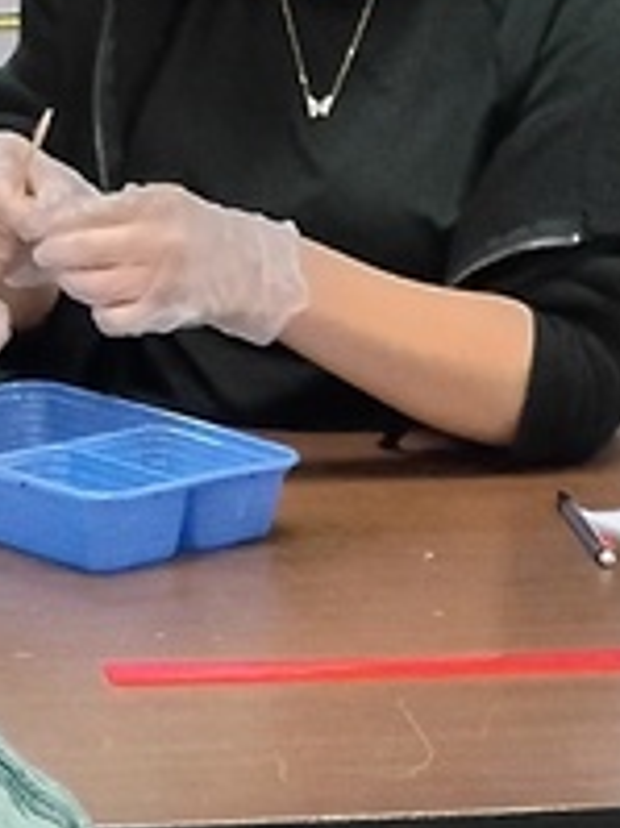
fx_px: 3562
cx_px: -216
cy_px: 1814
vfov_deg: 11.5
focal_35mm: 149
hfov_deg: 9.7
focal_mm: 4.27
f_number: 1.8
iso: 887
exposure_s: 1/60
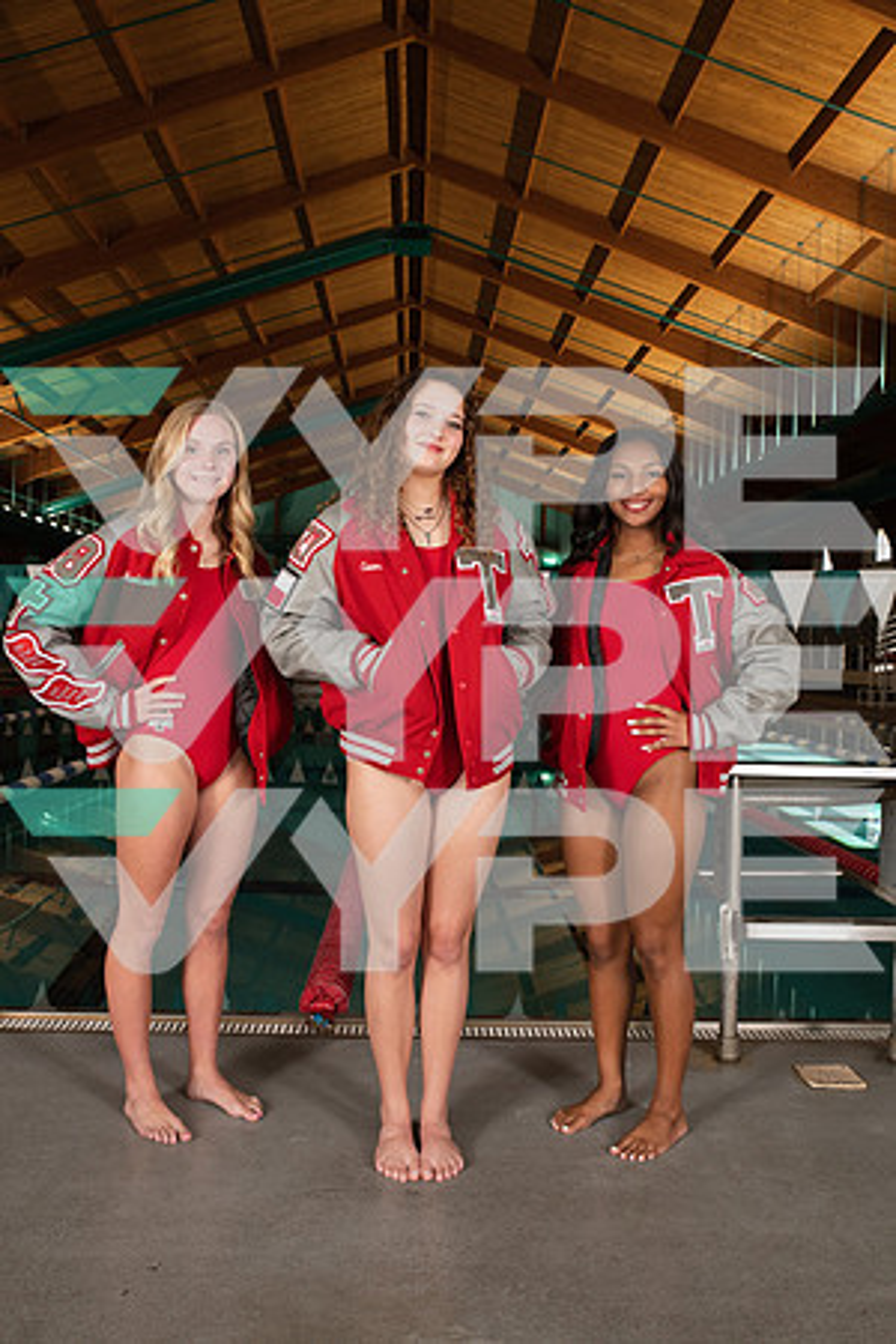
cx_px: 448
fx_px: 1195
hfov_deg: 41.1
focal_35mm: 32
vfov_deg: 58.7
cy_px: 672
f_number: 7.1
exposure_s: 1/250
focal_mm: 32
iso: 800
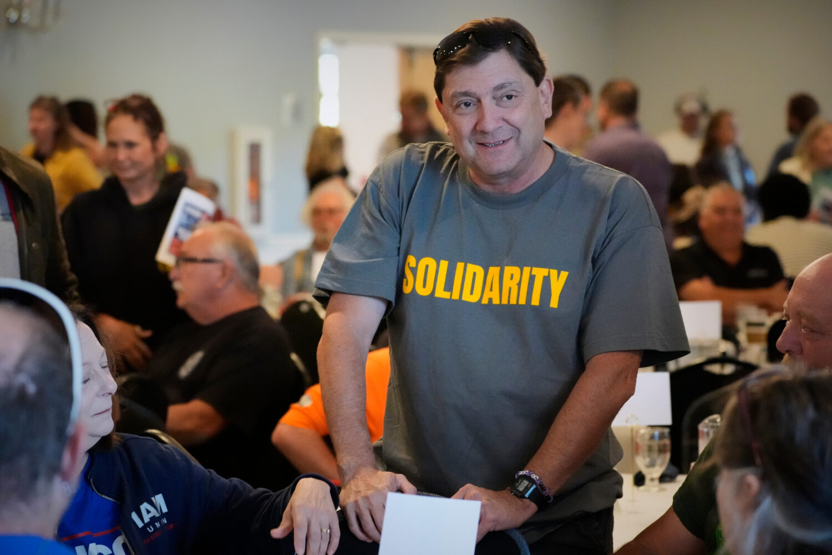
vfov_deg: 10.4
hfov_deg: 15.5
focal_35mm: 132
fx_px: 3050
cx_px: 416
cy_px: 278
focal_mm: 132
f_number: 5.6
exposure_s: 1/200
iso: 12800
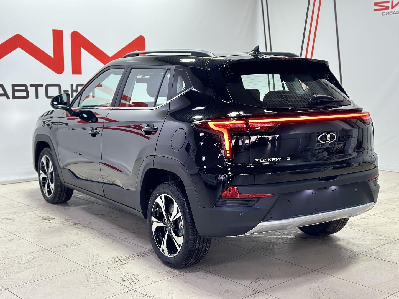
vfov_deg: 30.3
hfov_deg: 39.7
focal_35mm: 48
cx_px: 200
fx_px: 553
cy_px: 150
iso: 160
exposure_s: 1/100
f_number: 1.78
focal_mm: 6.86
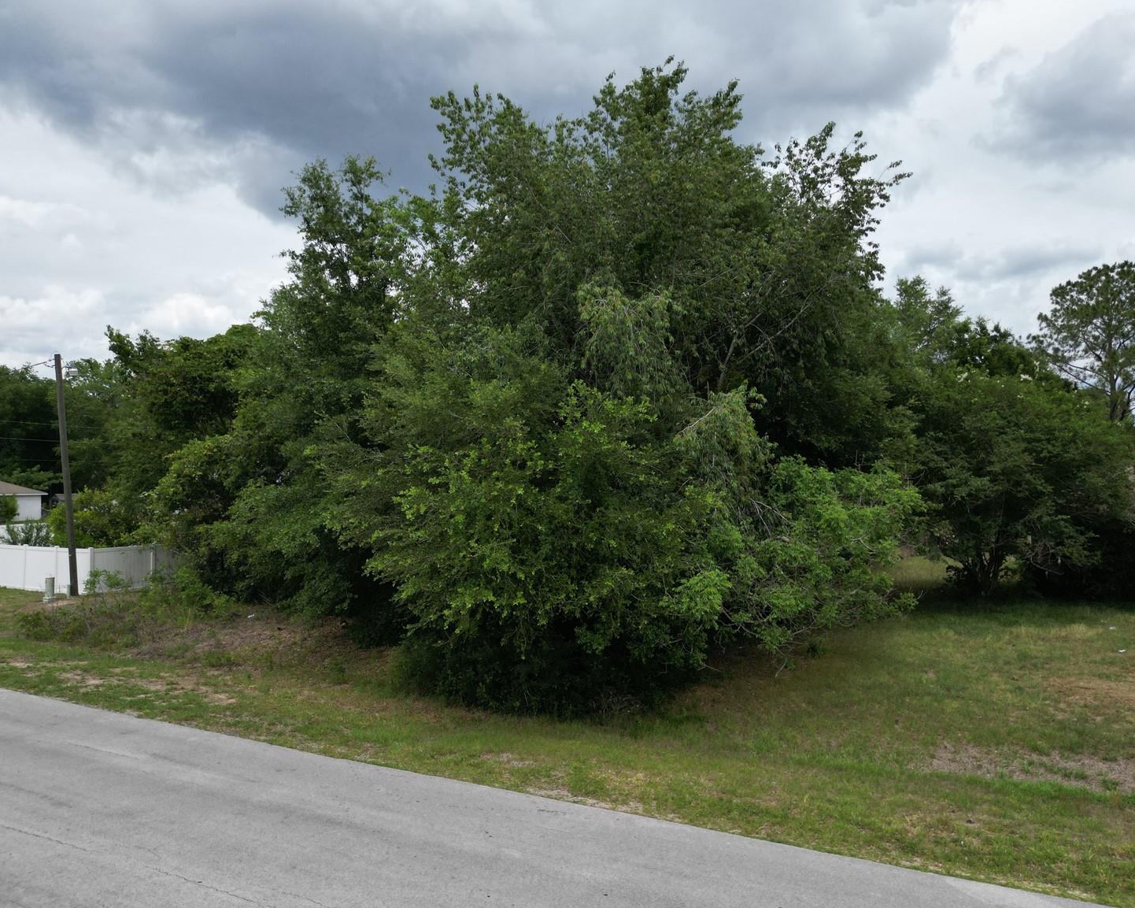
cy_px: 462
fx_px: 873
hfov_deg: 66.0
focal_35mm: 26
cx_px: 605
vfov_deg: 54.9
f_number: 1.7
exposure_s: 1/3200
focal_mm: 6.72
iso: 110
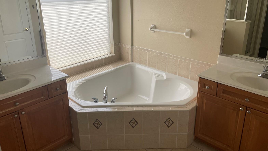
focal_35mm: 29
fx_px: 206
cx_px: 134
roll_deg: -0.2
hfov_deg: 66.1
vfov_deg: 40.0
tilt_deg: -18.9
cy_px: 59
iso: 32
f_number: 1.6
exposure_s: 1/796
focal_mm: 4.2
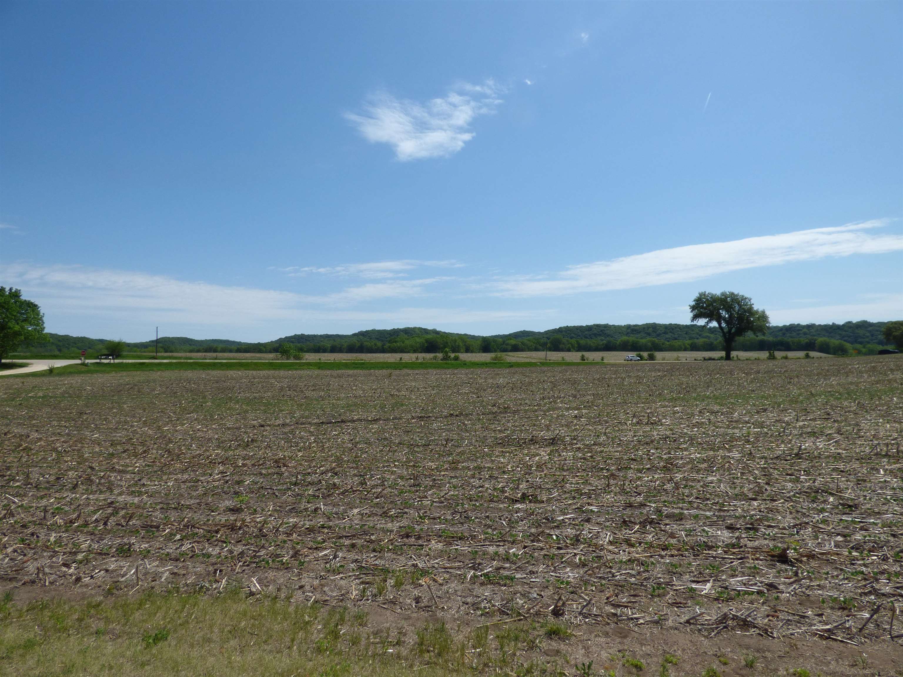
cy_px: 338
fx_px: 522
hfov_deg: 81.7
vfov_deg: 66.0
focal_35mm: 20
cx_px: 452
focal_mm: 3.58
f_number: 3.5
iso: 100
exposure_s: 1/2000
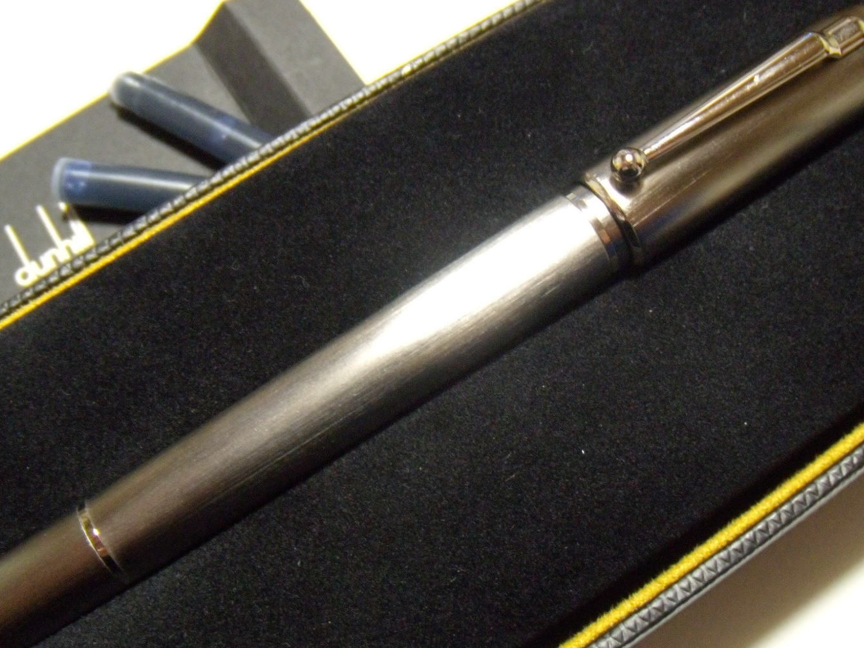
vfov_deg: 33.6
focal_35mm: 43
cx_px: 438
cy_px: 342
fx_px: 1073
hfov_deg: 43.8
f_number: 3.6
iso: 500
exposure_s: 1/8
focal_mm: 6.4
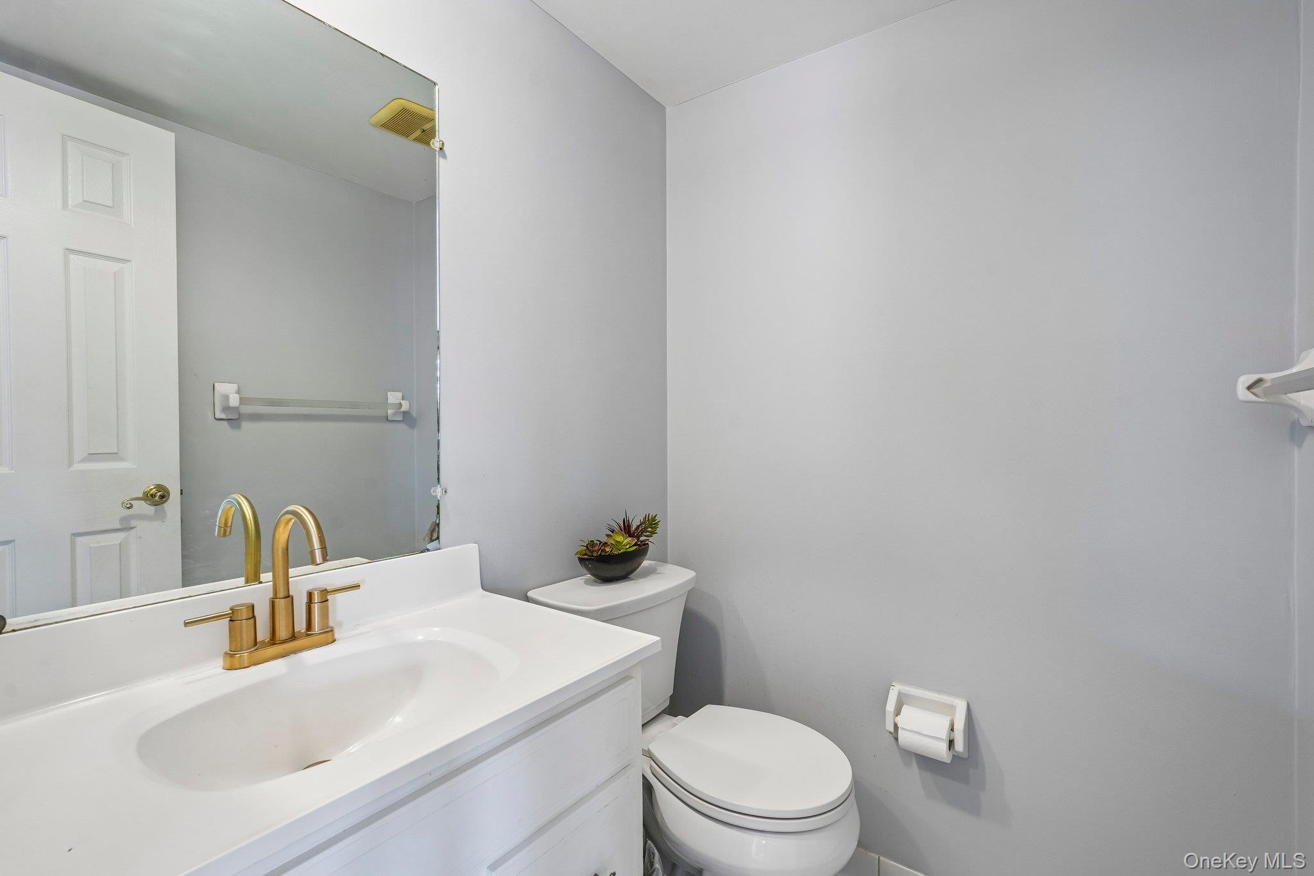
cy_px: 438
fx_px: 584
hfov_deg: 96.7
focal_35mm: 16
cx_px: 657
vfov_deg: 73.7
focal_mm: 16
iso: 400
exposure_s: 1/6
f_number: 8
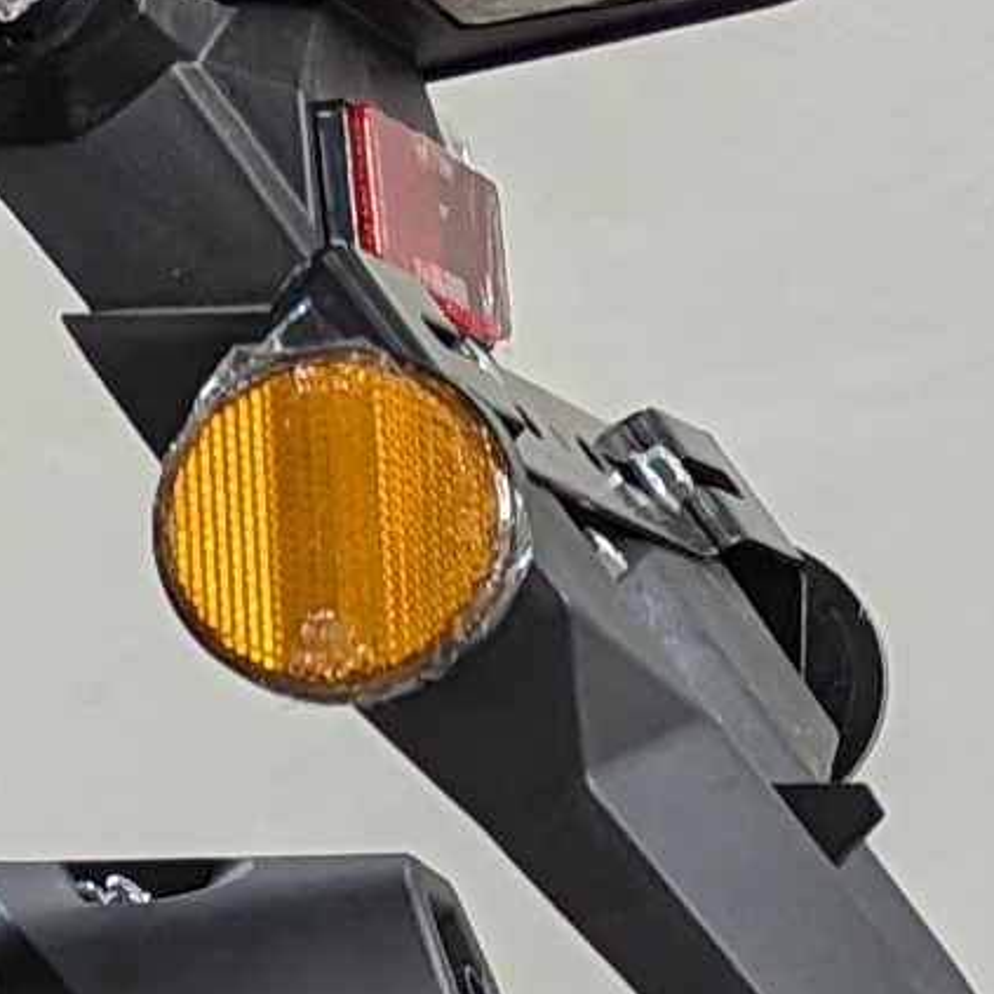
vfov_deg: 8.5
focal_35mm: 205
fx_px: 6660
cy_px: 738
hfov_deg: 7.6
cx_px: -1910
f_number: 1.85
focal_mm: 6.81
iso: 312
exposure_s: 1/100
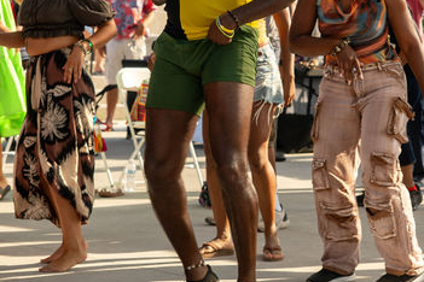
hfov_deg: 13.7
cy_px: 79
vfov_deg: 9.1
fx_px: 1767
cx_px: 253
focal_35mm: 150
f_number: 4
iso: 100
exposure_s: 1/125
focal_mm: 50
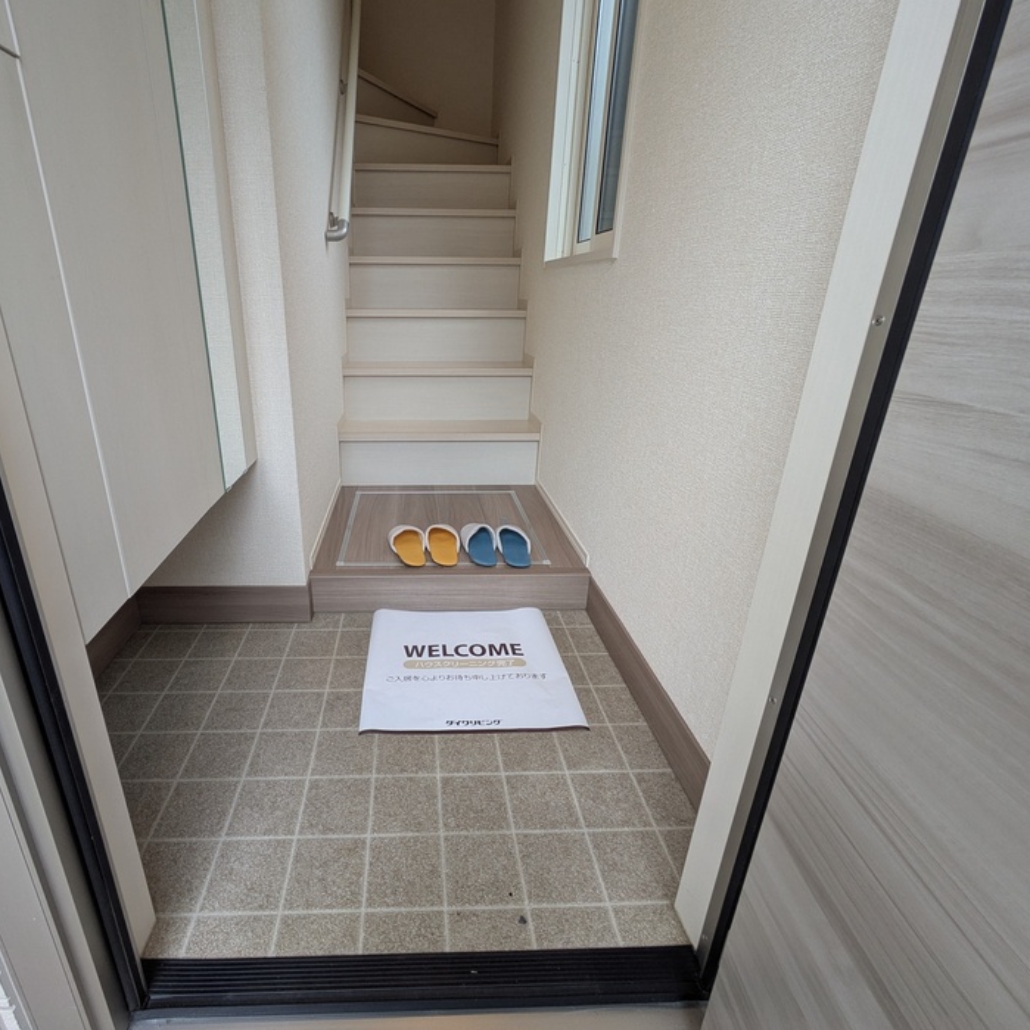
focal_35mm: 17
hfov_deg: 83.3
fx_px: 572
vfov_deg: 84.0
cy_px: 504
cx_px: 432
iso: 59
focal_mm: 1.83
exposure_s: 1/60
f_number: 2.2
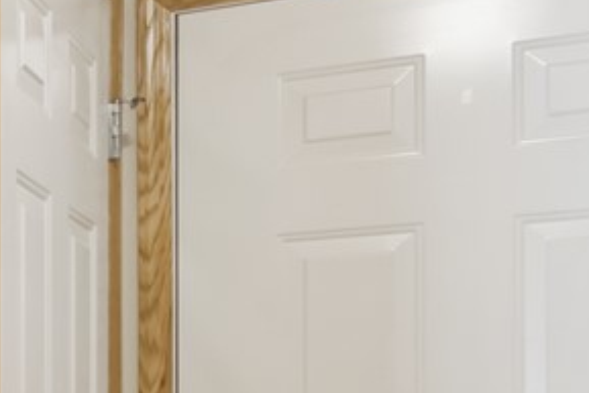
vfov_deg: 14.0
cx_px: -619
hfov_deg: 16.2
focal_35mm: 94
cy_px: 508
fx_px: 1539
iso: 400
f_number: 10
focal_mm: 16
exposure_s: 1/2
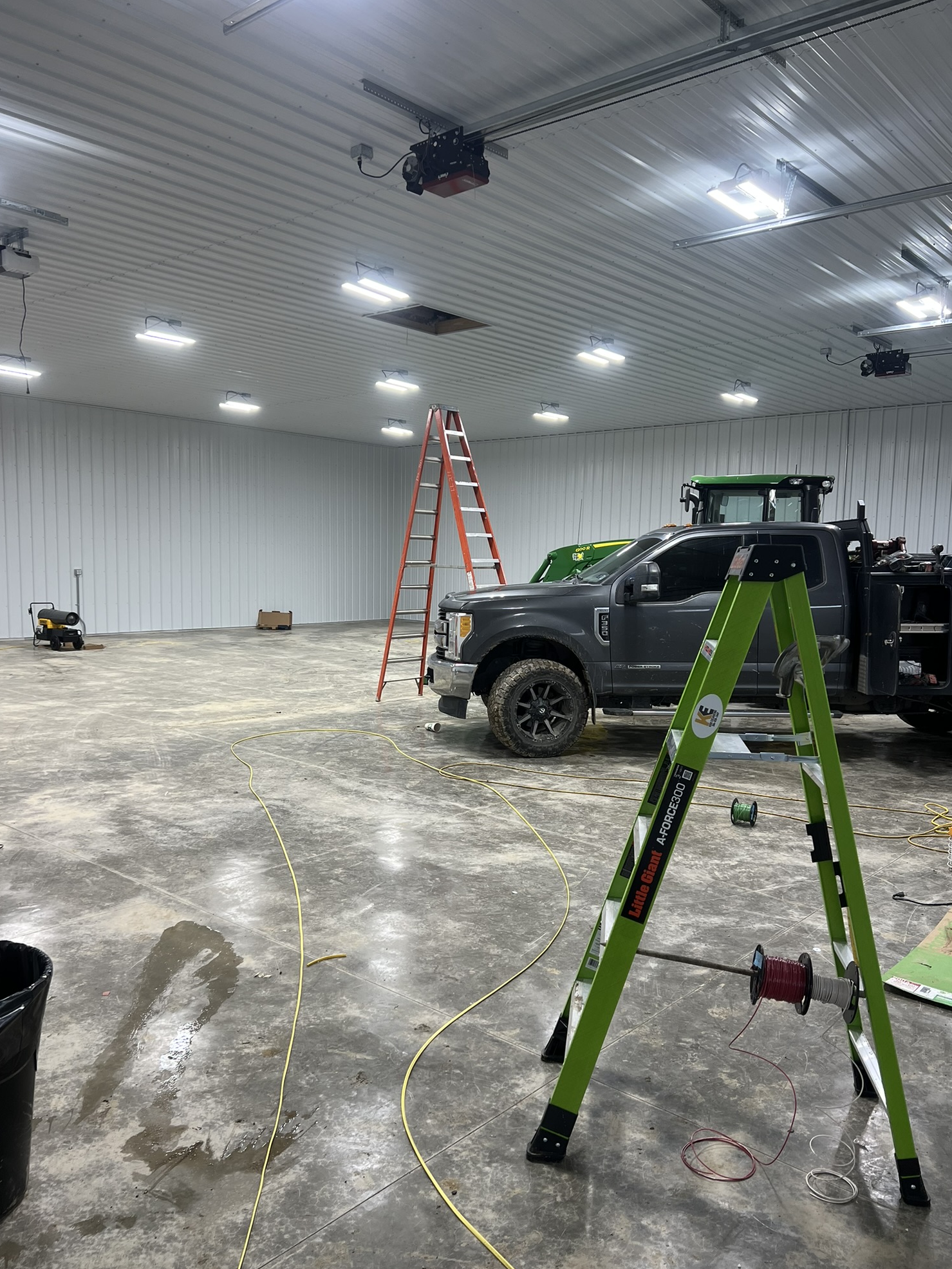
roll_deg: -0.3
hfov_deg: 51.3
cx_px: 460
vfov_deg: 65.3
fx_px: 990
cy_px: 648
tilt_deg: -5.0
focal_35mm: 27
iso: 64
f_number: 1.5
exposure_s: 1/131
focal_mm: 5.7
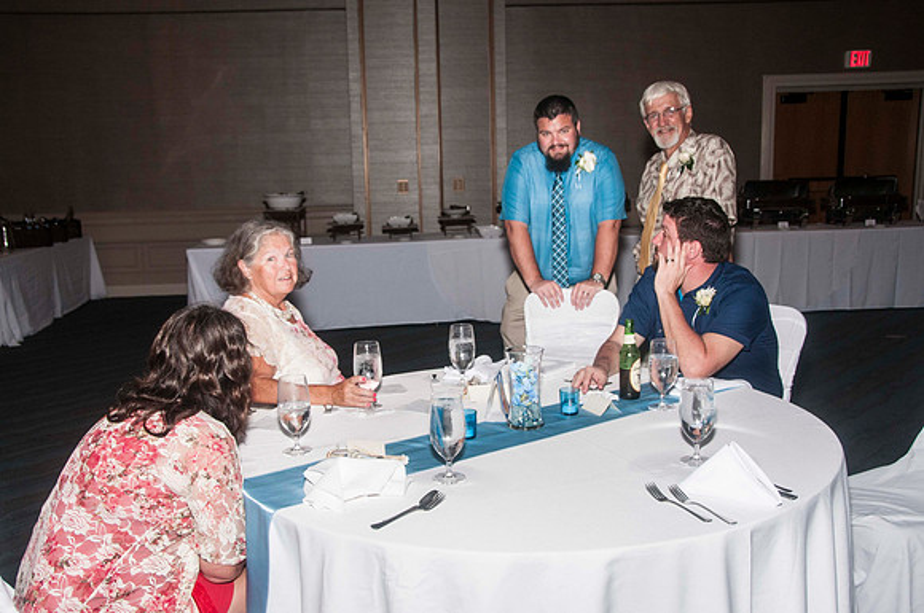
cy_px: 306
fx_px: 923
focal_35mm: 36
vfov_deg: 36.8
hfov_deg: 53.2
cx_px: 462
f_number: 5.6
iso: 400
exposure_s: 1/60
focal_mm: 24
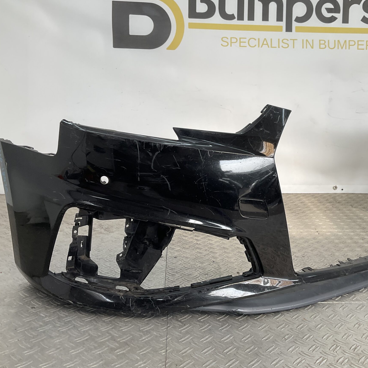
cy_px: 166
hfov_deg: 43.7
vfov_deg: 43.8
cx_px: 219
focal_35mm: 38
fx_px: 457
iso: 16
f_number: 1.8
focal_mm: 3
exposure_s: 1/281
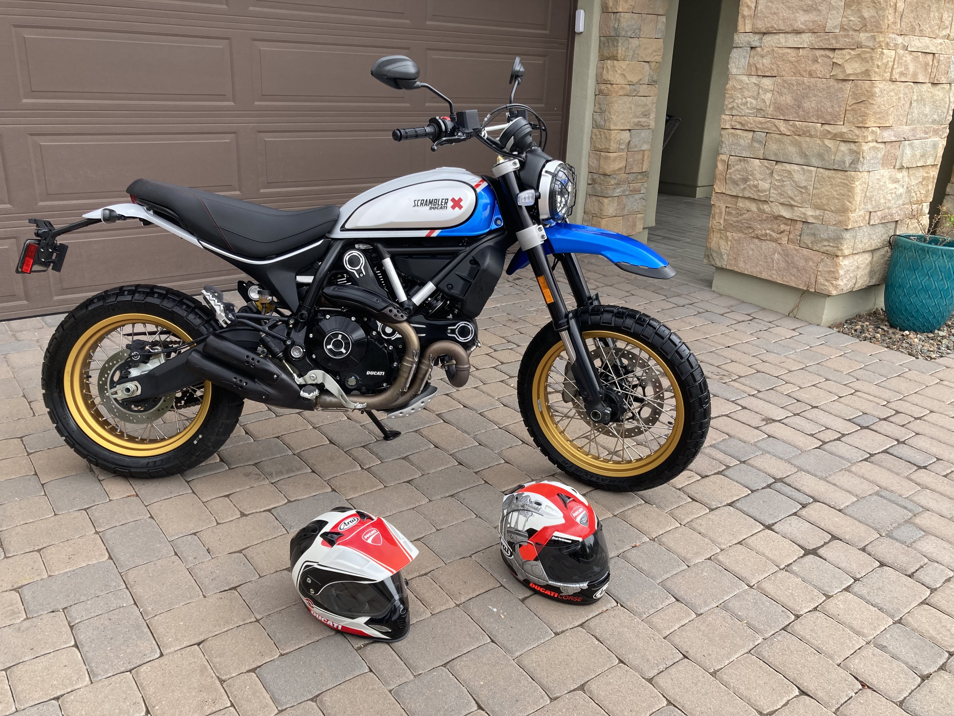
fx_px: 772
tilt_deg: -18.5
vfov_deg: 49.7
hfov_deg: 63.4
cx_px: 477
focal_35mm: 28
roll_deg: -3.3
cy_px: 358
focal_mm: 3.99
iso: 20
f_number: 1.8
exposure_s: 1/516
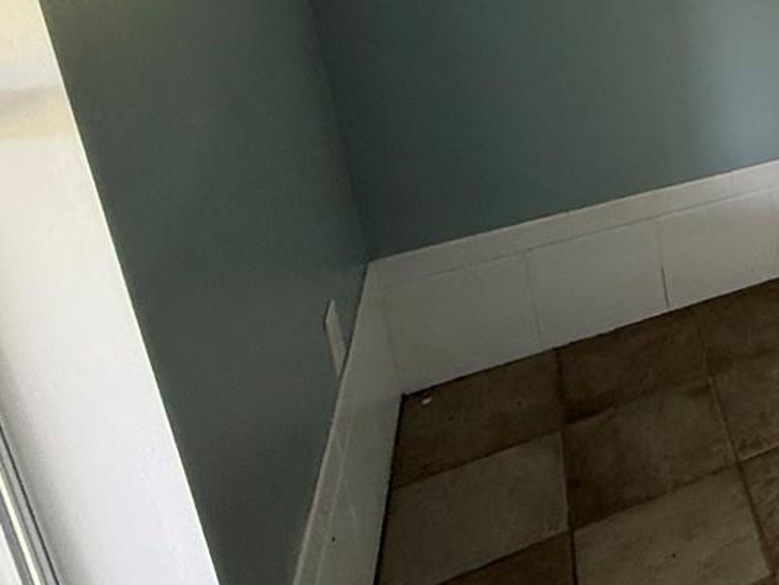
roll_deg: -0.4
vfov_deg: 30.5
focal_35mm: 42
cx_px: 1120
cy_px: -67
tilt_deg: -13.8
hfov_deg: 30.0
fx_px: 945
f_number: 2.2
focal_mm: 2.22
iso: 160
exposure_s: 1/99
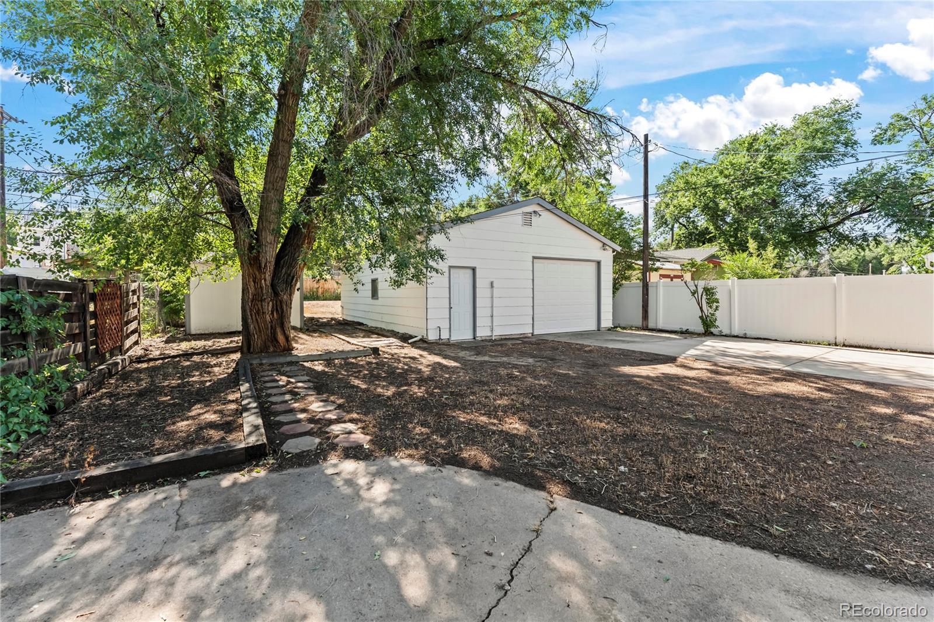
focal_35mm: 14
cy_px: 311
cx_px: 467
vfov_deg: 81.2
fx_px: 363
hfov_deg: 104.3
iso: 250
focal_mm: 14
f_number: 5.6
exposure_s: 1/30
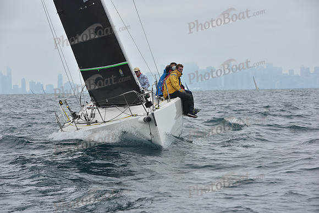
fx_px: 1507
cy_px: 106
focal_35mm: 170
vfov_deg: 8.1
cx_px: 160
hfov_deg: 12.1
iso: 250
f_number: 11
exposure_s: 1/800
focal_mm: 170
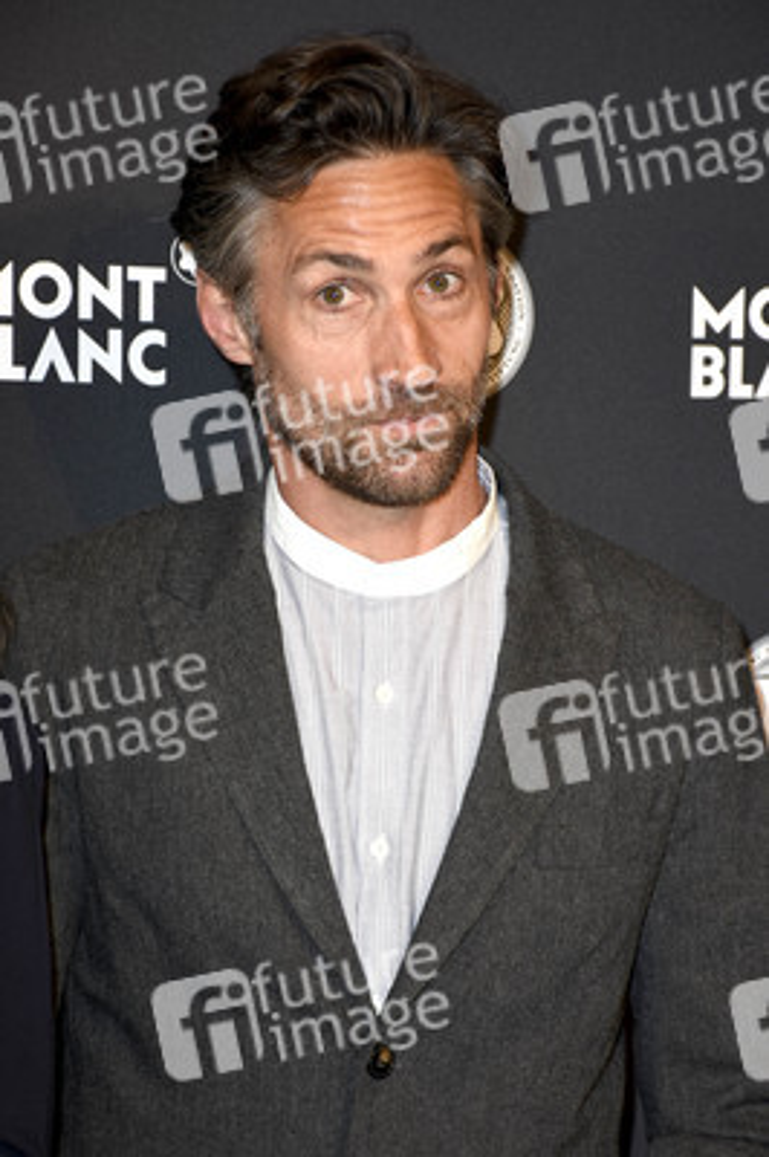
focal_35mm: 142
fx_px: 4574
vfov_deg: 14.4
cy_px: 578
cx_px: 384
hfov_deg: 9.6
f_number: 6.3
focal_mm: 95
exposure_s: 1/125
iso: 400
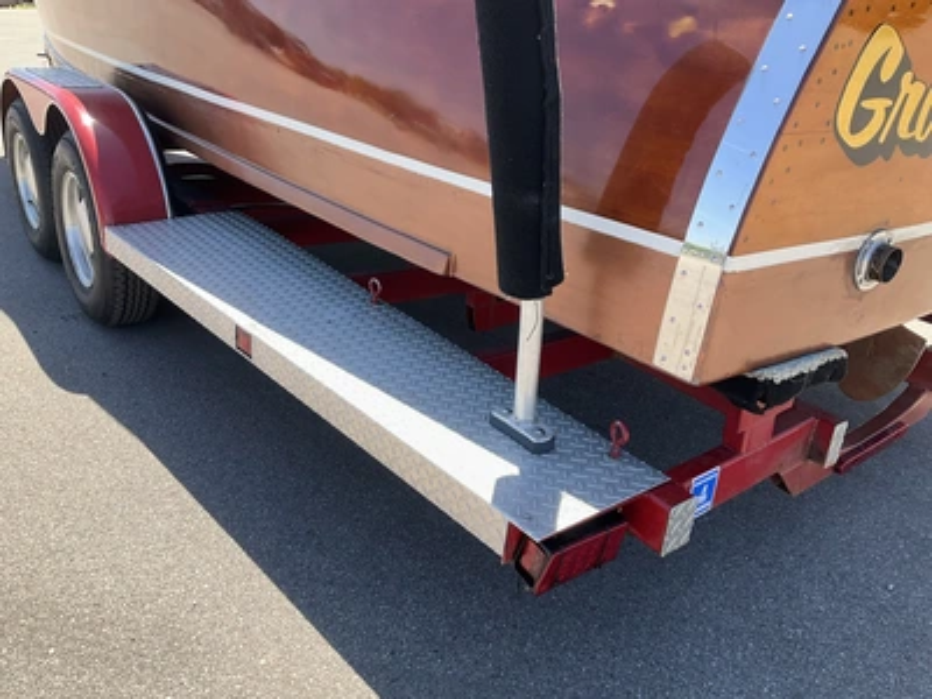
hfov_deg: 61.7
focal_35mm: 29
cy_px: 350
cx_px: 466
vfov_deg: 48.2
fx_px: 781
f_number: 1.8
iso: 25
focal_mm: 3
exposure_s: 1/562
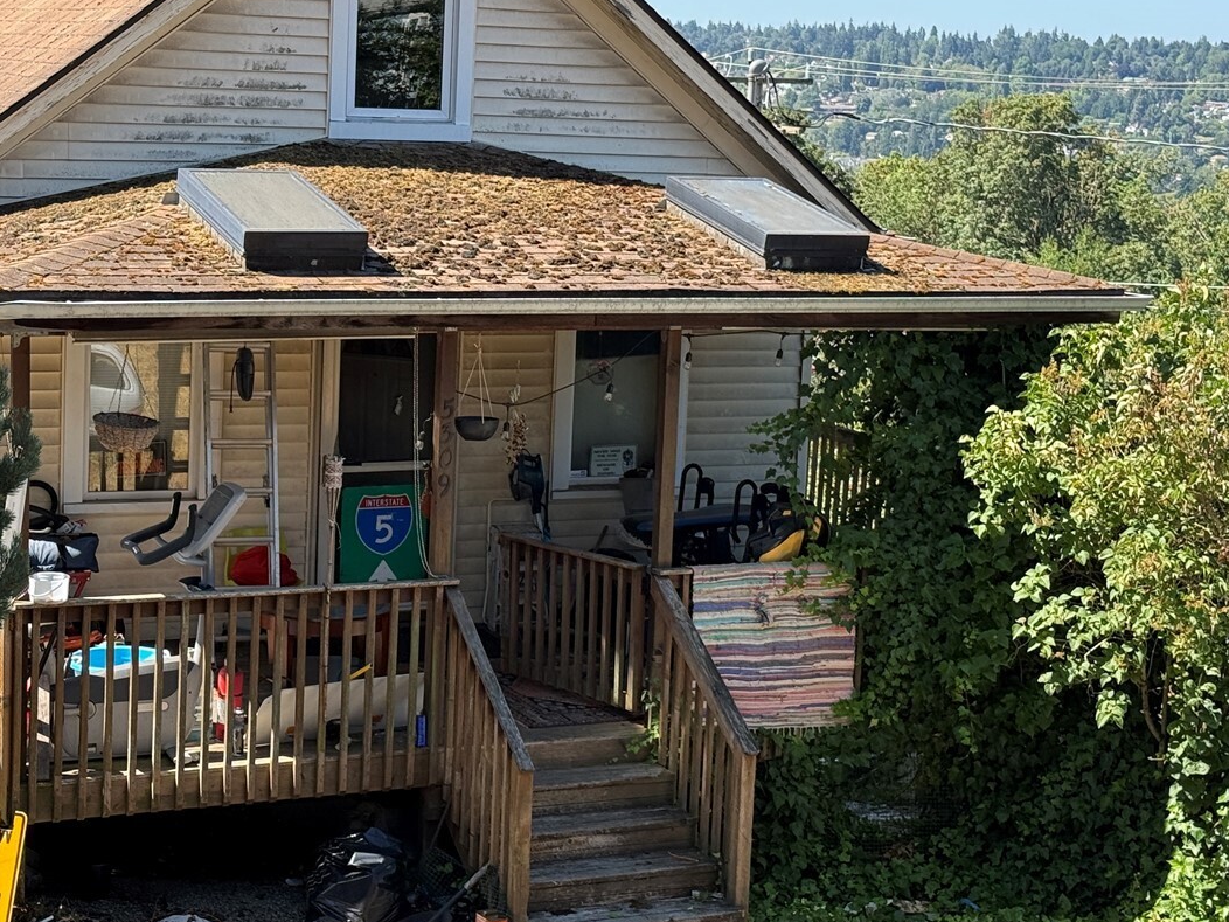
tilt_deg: -8.2
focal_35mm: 73
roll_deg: -2.5
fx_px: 2592
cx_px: 521
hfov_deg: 26.6
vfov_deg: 20.2
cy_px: 407
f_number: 1.78
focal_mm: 6.76
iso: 64
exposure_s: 1/1149
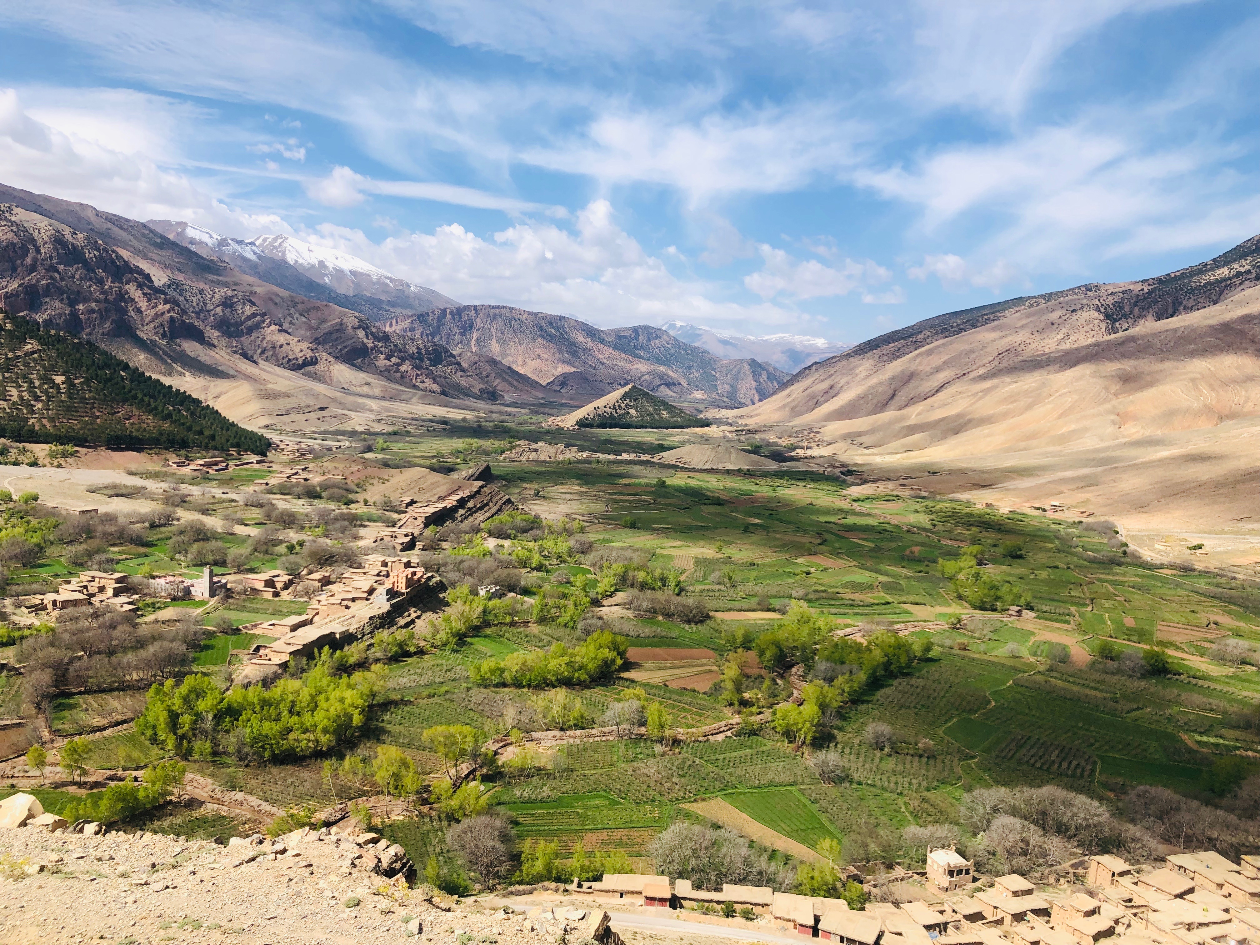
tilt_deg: -4.8
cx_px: 630
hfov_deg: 63.4
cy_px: 472
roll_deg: -1.8
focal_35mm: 28
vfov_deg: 49.7
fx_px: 1019
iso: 25
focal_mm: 4
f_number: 1.8
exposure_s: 1/2667
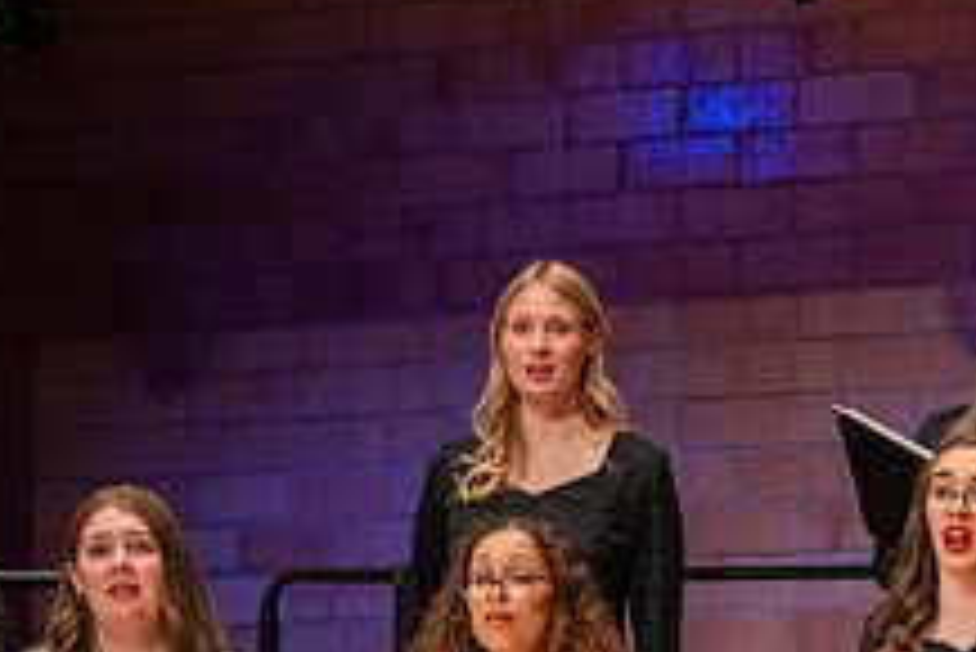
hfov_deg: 5.7
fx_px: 9766
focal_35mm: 360
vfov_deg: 3.8
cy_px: 699
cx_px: 1093
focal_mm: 135
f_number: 2.8
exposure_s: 1/500
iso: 3200
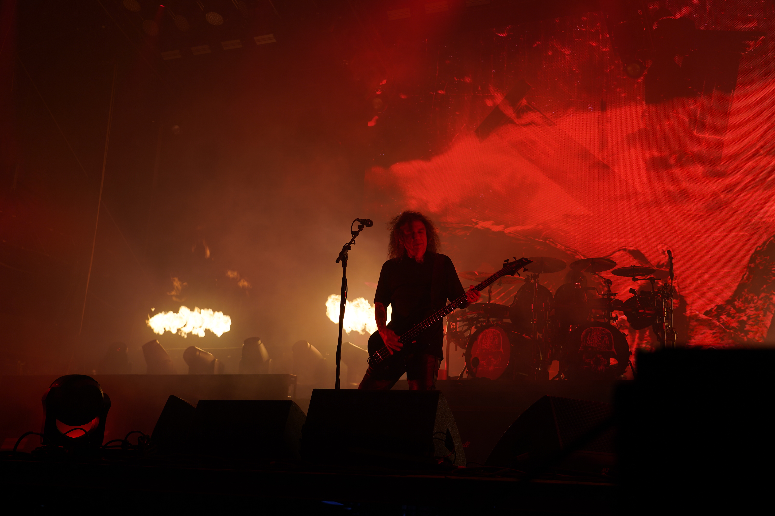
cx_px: 388
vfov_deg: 31.9
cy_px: 258
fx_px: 904
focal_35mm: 42
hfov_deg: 46.4
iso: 100
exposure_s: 1/50
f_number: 4
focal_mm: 42
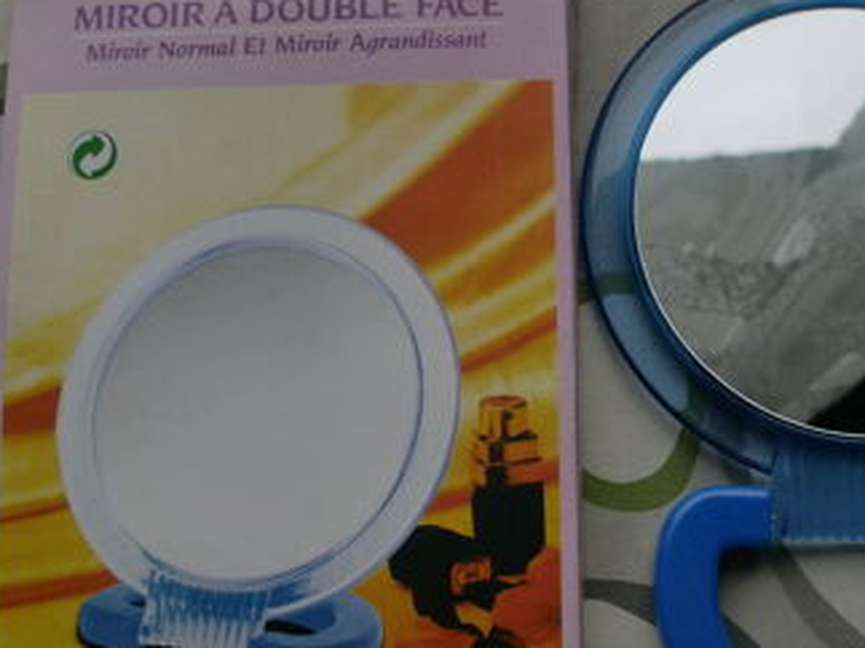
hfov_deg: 36.6
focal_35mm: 52
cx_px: 546
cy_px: 380
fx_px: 1299
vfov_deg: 28.0
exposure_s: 1/60
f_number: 3.1
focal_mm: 6.3
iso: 80
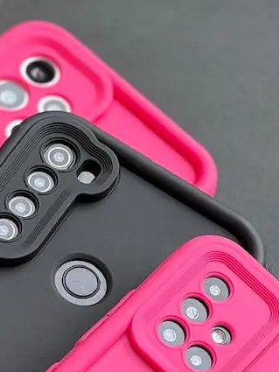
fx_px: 2492
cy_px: 296
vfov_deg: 8.5
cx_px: -71
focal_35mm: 232
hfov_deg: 6.4
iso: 50
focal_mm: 9
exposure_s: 1/99
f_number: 2.8
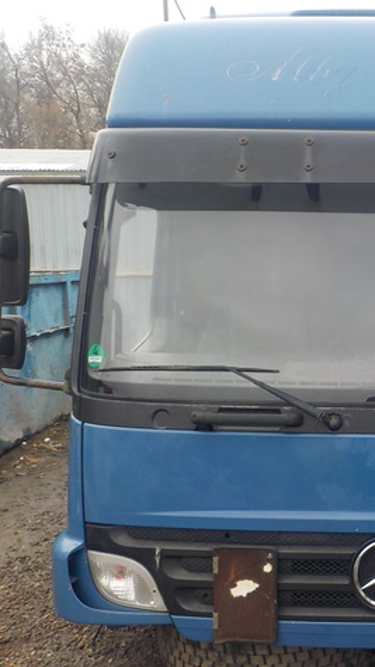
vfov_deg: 46.4
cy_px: 336
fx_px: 778
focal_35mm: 44
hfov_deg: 25.6
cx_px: 381
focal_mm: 4.1
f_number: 3.3
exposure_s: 1/30
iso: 125
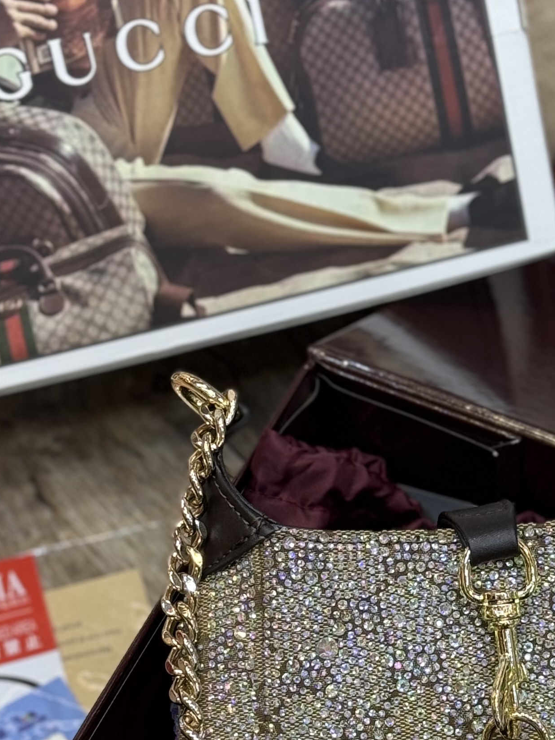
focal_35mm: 117
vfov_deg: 16.6
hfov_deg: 12.6
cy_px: 643
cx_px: 369
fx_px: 2501
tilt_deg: -56.6
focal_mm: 6.76
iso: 80
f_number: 1.78
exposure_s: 1/100
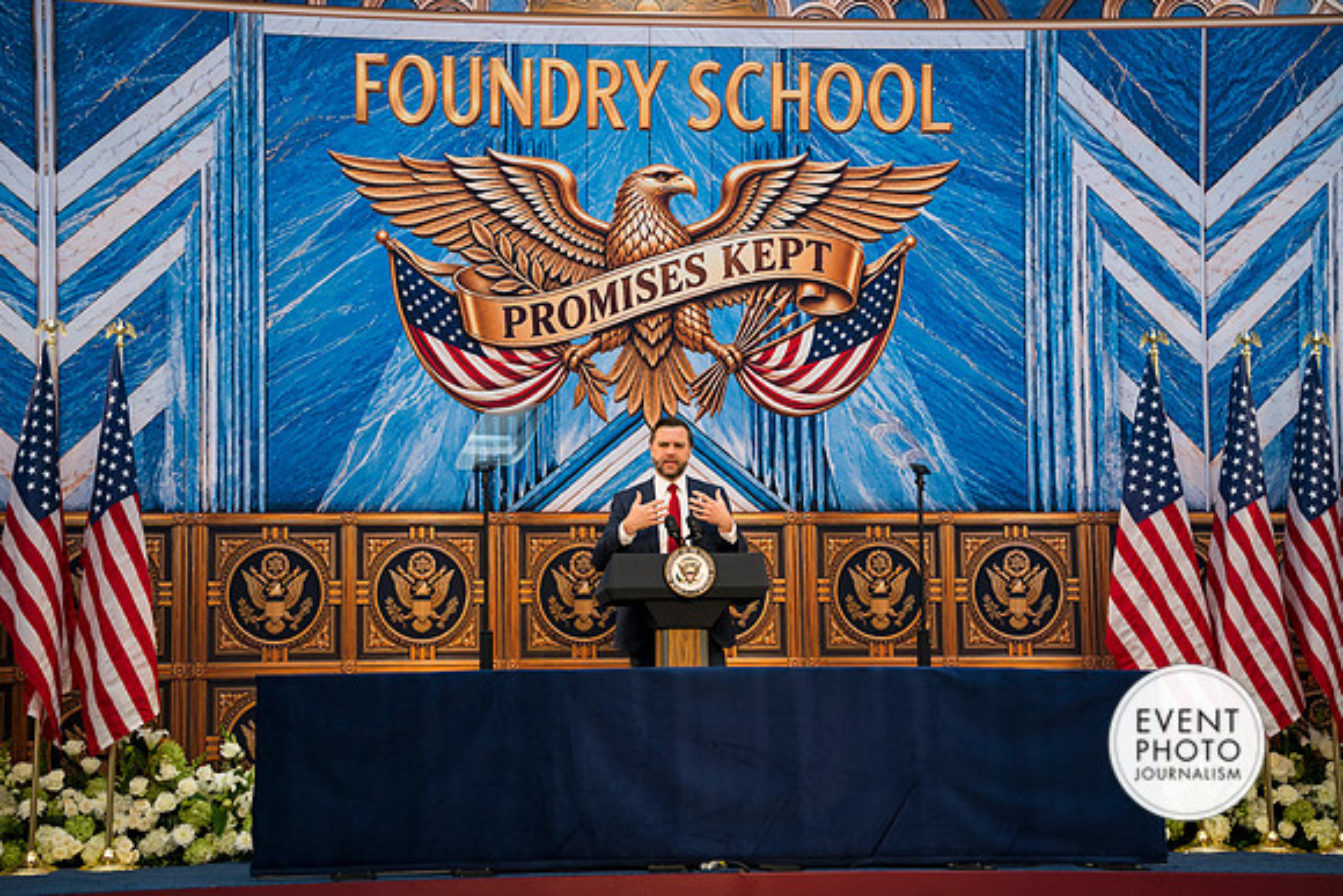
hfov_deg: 30.1
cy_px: 448
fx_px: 2500
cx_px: 672
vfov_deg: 20.3
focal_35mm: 67
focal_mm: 67
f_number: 2.8
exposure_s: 1/320
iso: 320
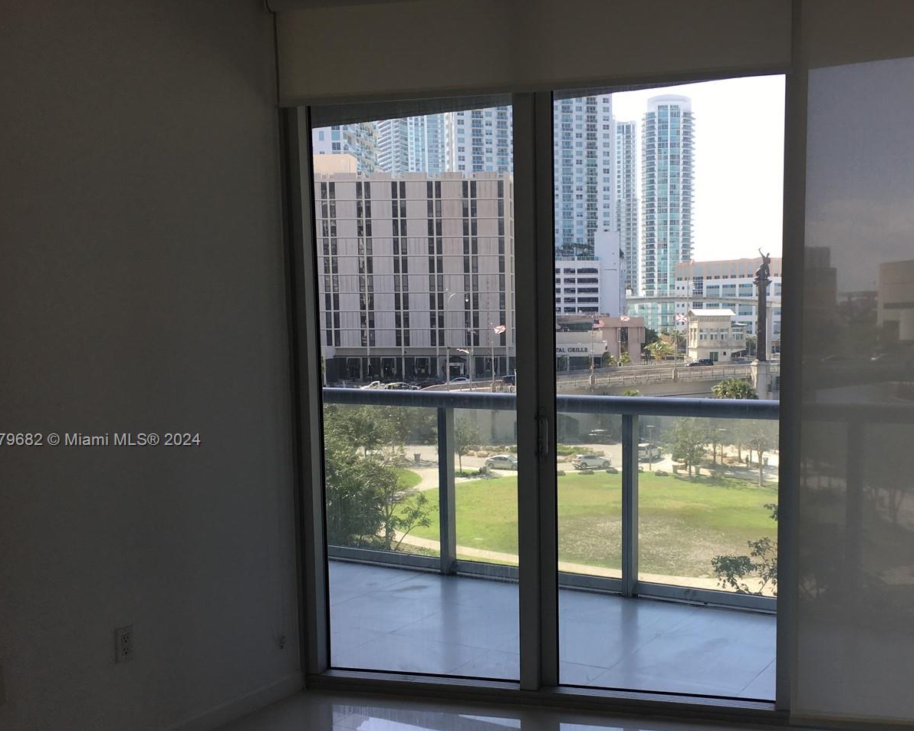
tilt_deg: -6.9
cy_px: 441
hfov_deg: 47.5
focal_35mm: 38
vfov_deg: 39.0
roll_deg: +0.5
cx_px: 569
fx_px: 1028
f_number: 2.2
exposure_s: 1/195
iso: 25
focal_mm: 4.15
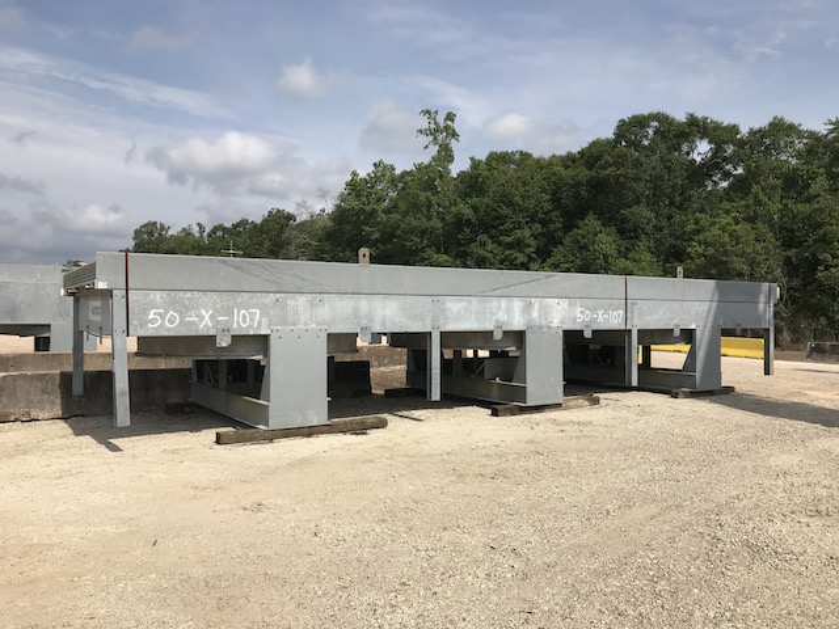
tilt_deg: -0.3
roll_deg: -1.2
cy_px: 314
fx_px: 679
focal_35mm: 28
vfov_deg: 49.7
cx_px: 420
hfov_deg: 63.4
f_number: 1.8
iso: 20
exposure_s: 1/4167
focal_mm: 3.99
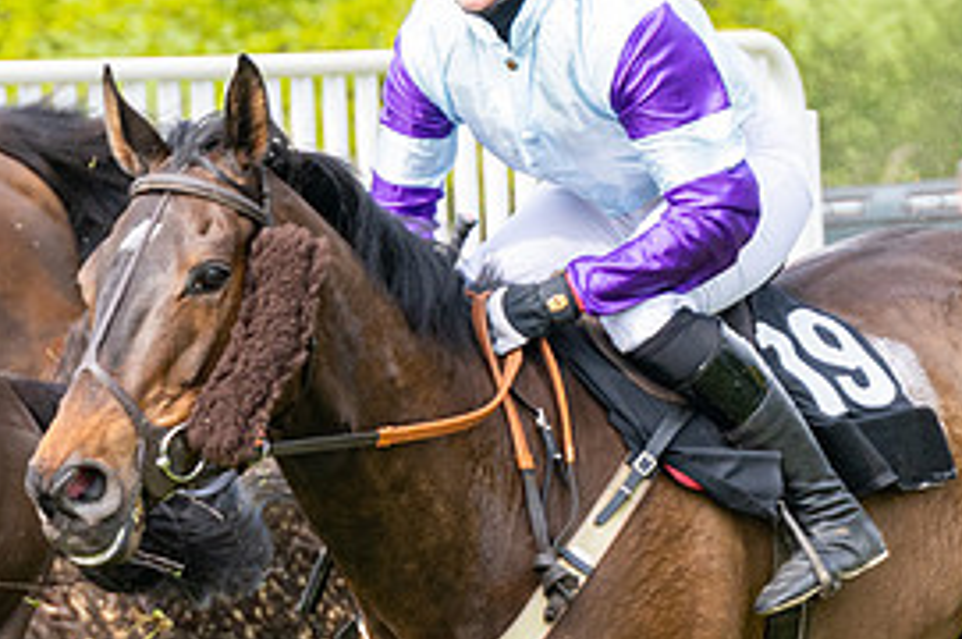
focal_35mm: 367
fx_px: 9795
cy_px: 398
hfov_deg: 5.6
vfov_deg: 3.7
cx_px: 544
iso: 400
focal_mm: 98
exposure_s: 1/1250
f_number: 4
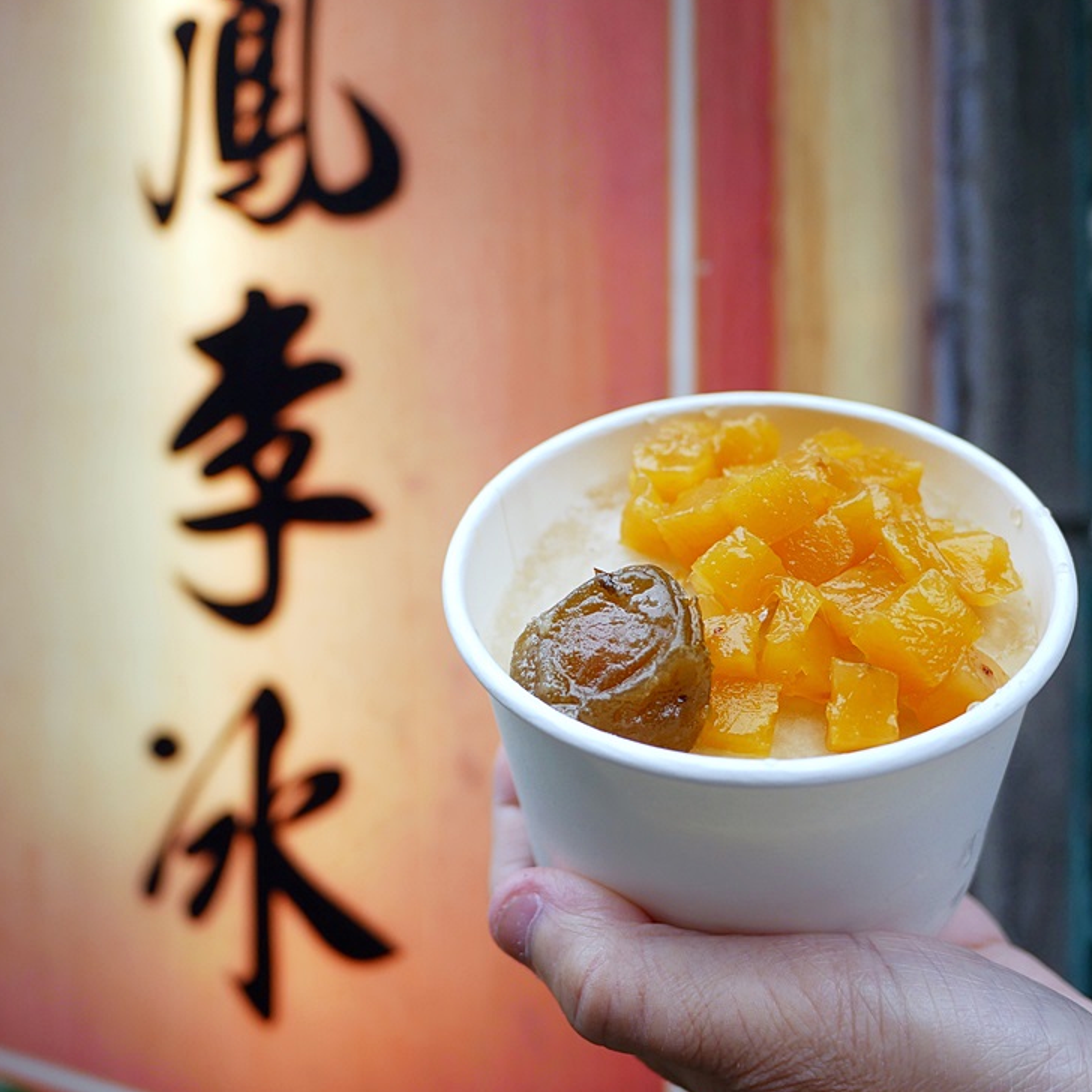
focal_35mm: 34
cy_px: 542
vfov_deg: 48.5
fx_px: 1213
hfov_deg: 48.4
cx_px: 588
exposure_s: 1/500
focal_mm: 14
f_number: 2.5
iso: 200
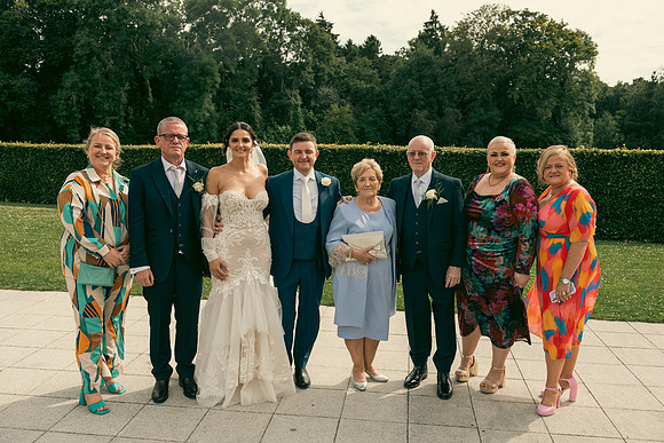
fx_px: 590
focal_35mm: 32
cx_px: 332
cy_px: 222
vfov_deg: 41.1
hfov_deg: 58.7
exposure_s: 1/500
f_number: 5.6
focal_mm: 32
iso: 200
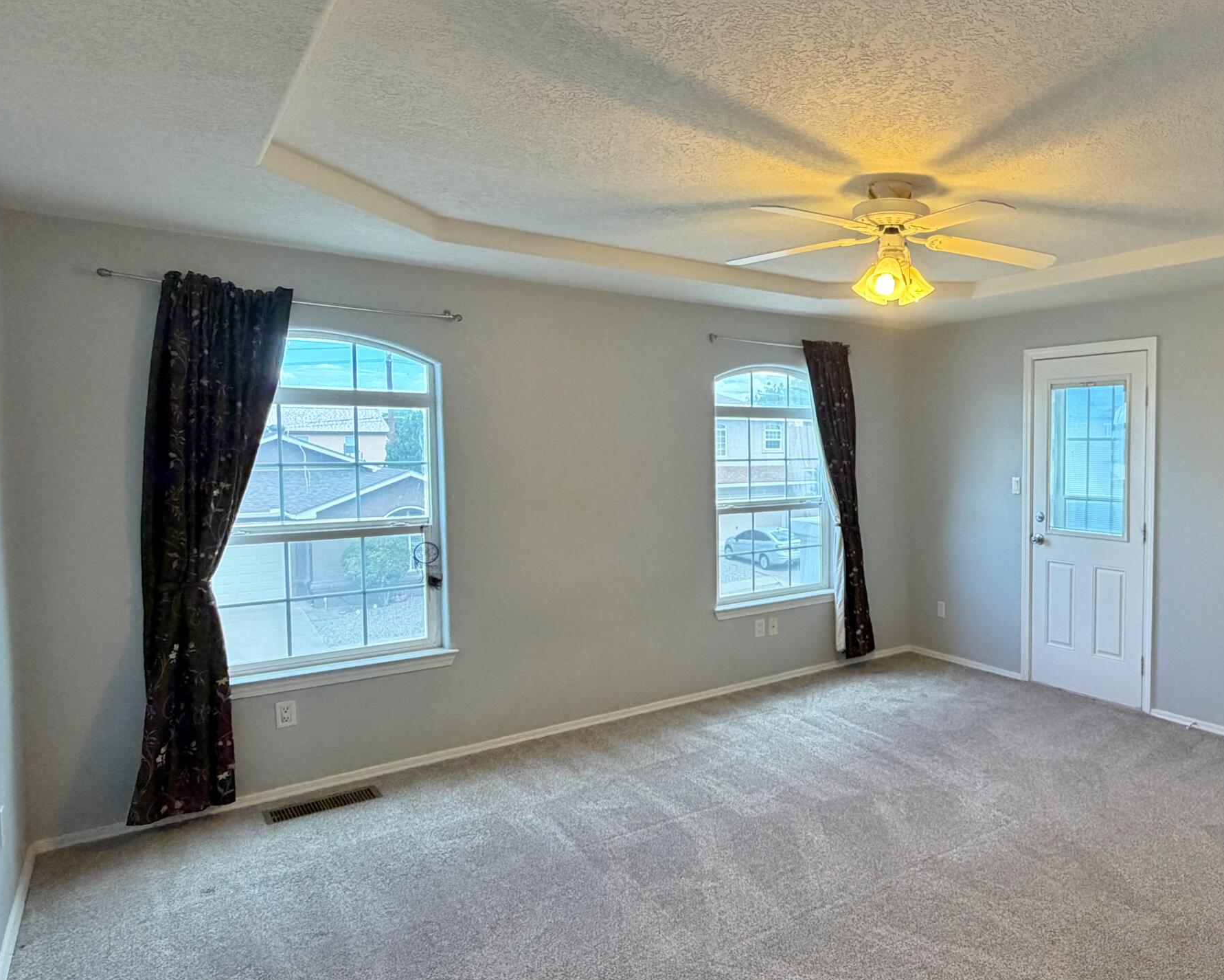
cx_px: 946
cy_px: 487
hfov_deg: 67.1
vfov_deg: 60.9
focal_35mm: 23
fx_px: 833
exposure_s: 1/120
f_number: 2.2
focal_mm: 2.22
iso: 320
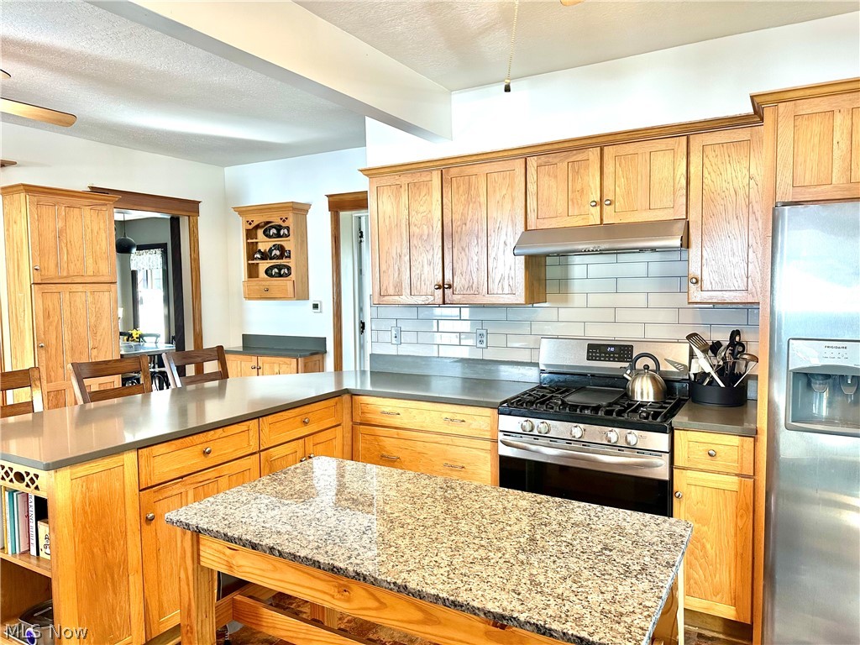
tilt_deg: -2.5
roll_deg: +0.9
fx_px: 596
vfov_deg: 56.8
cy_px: 322
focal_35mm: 24
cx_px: 430
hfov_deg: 71.6
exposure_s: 1/120
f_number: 1.78
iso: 125
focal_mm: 6.86
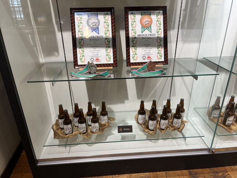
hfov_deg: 67.3
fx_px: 178
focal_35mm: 26
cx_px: 118
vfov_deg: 53.1
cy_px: 89
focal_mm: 5.1
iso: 80
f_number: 1.6
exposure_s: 1/100
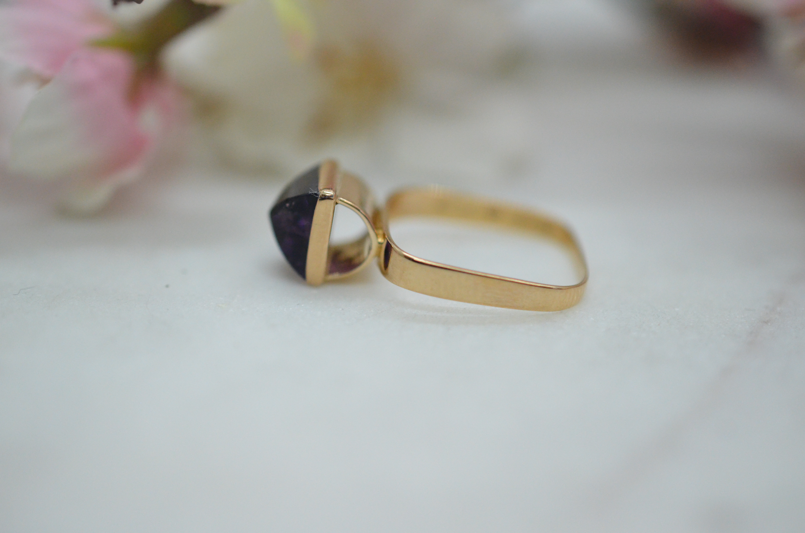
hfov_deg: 33.5
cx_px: 402
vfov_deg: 22.5
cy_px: 266
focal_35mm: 60
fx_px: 1339
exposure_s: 1/4000
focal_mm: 40
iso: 3200
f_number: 3.3
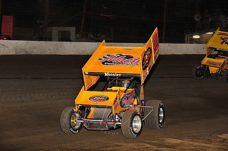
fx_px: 665
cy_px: 76
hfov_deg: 19.5
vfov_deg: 13.0
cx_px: 114
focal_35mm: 105
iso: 800
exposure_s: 1/320
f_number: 6.3
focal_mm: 105
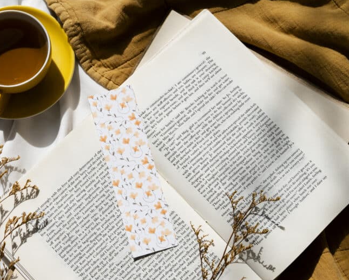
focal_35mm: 67
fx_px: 692
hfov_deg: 28.1
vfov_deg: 22.8
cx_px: 116
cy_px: 166
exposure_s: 1/1000
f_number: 13
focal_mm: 45
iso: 320
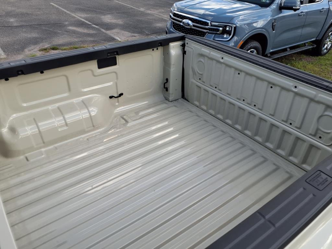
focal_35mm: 27
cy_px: 124
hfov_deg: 65.3
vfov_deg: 51.4
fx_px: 259
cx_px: 166
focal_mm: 3.58
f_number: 1.9
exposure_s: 1/435
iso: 40
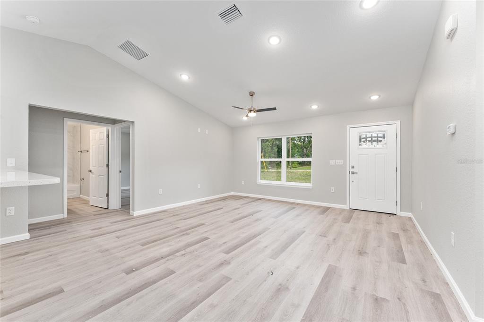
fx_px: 188
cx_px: 242
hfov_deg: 104.3
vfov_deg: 81.2
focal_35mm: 14
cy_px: 161
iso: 400
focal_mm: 14
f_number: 7.1
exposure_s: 1/10
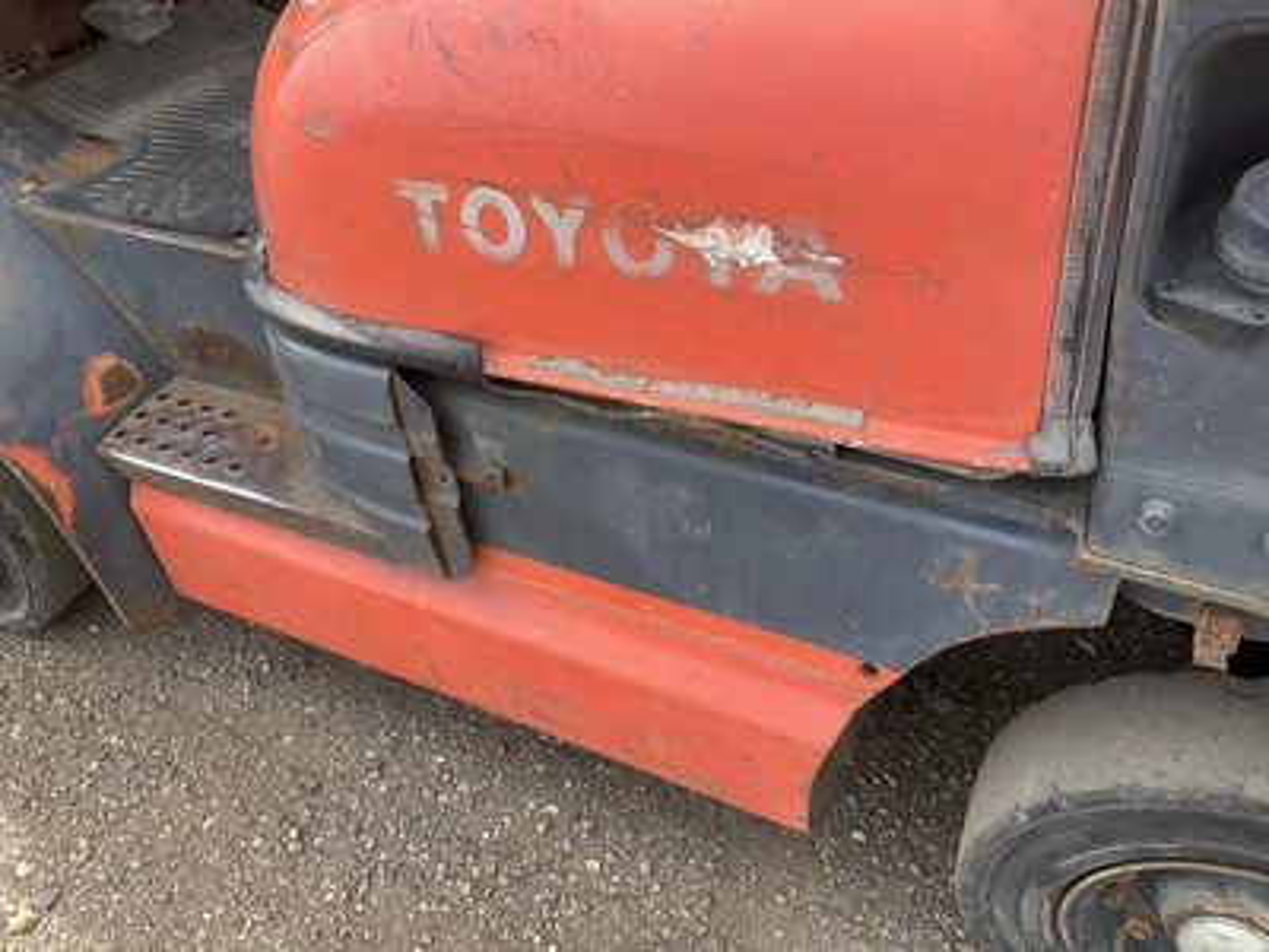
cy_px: 476
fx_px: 1063
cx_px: 634
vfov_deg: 48.2
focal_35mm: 29
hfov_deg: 61.7
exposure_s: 1/486
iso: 25
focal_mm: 3
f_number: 1.8
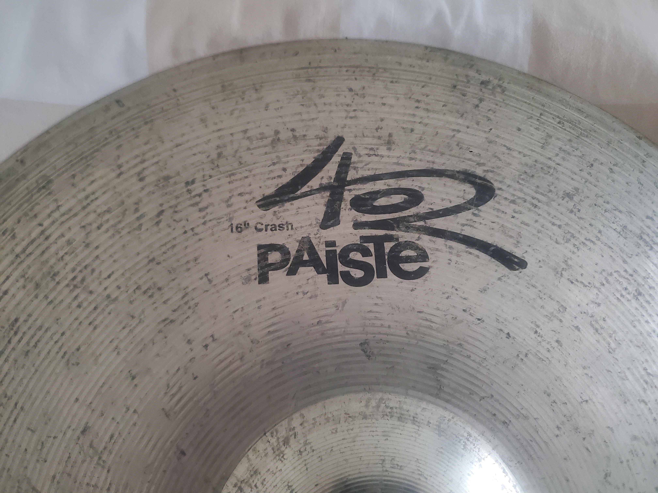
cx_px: 329
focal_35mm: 26
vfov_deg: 53.1
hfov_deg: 67.3
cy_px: 246
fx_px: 494
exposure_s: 1/33
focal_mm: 4.3
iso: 640
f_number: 1.5
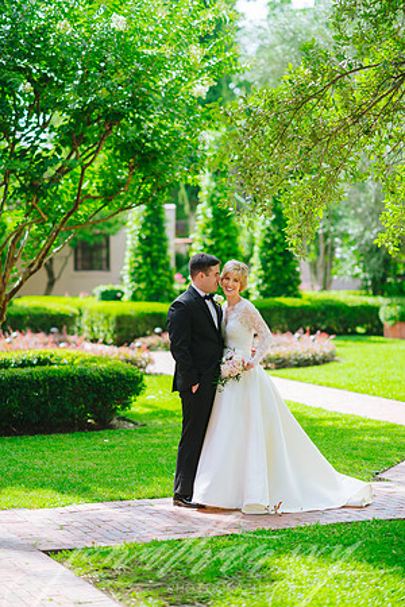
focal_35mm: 85
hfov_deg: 16.1
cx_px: 202
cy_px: 304
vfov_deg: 23.9
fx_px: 1434
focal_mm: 85
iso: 100
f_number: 2
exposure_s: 1/800
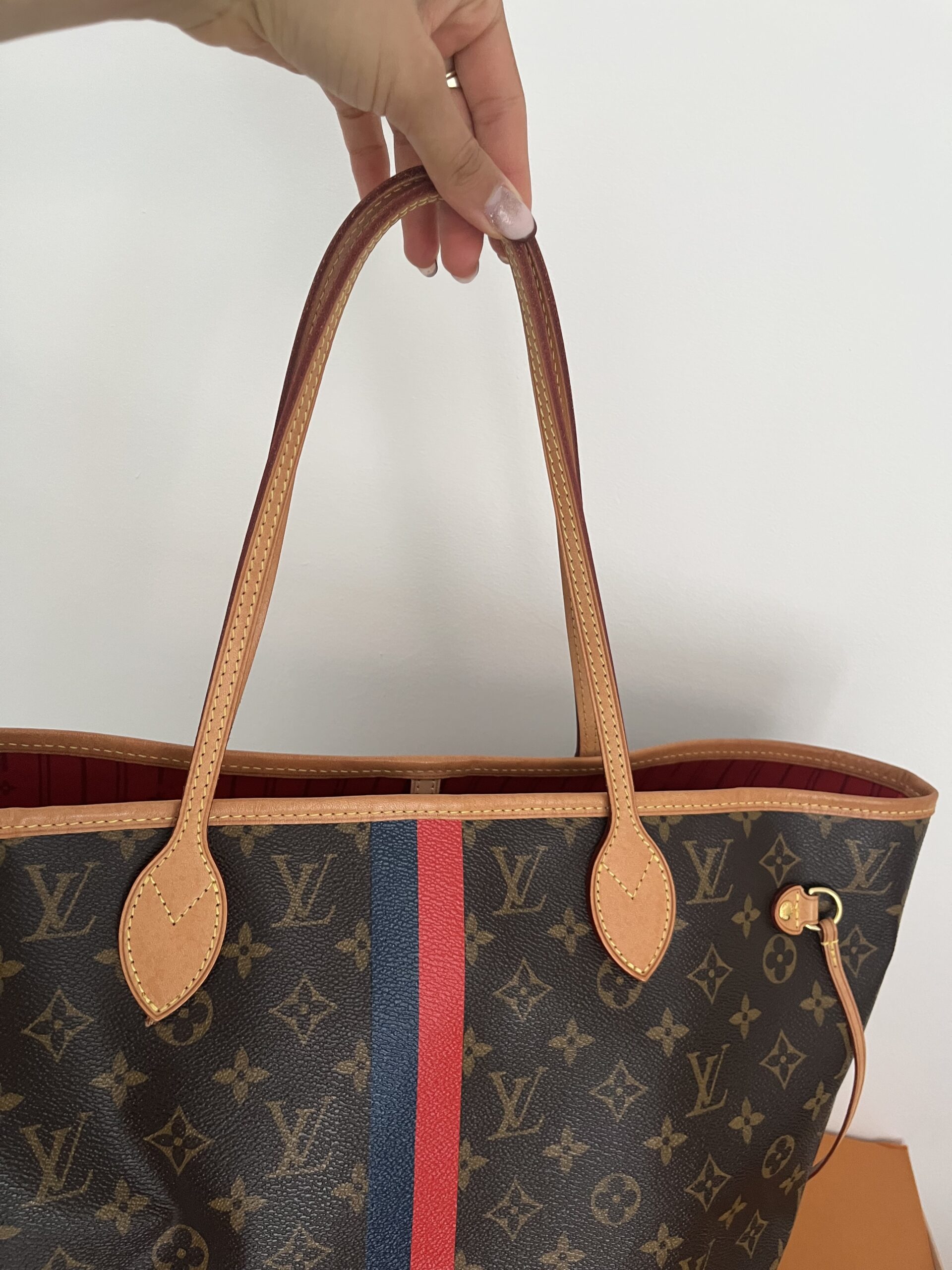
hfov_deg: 53.1
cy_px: 635
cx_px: 476
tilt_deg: -18.5
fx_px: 953
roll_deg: -5.7
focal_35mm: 26
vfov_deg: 67.3
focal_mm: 5.1
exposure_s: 1/60
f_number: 1.6
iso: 160
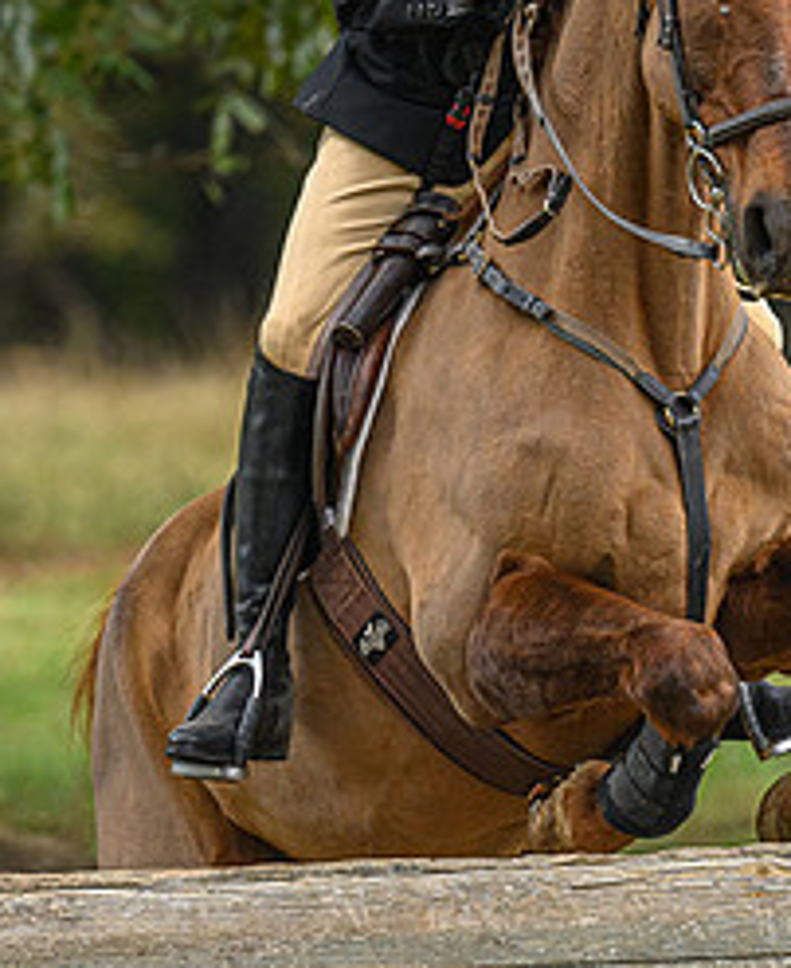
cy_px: 128
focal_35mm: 565
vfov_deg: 3.4
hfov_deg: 2.8
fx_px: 16315
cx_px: 811
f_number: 3.5
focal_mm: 185
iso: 800
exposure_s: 1/640
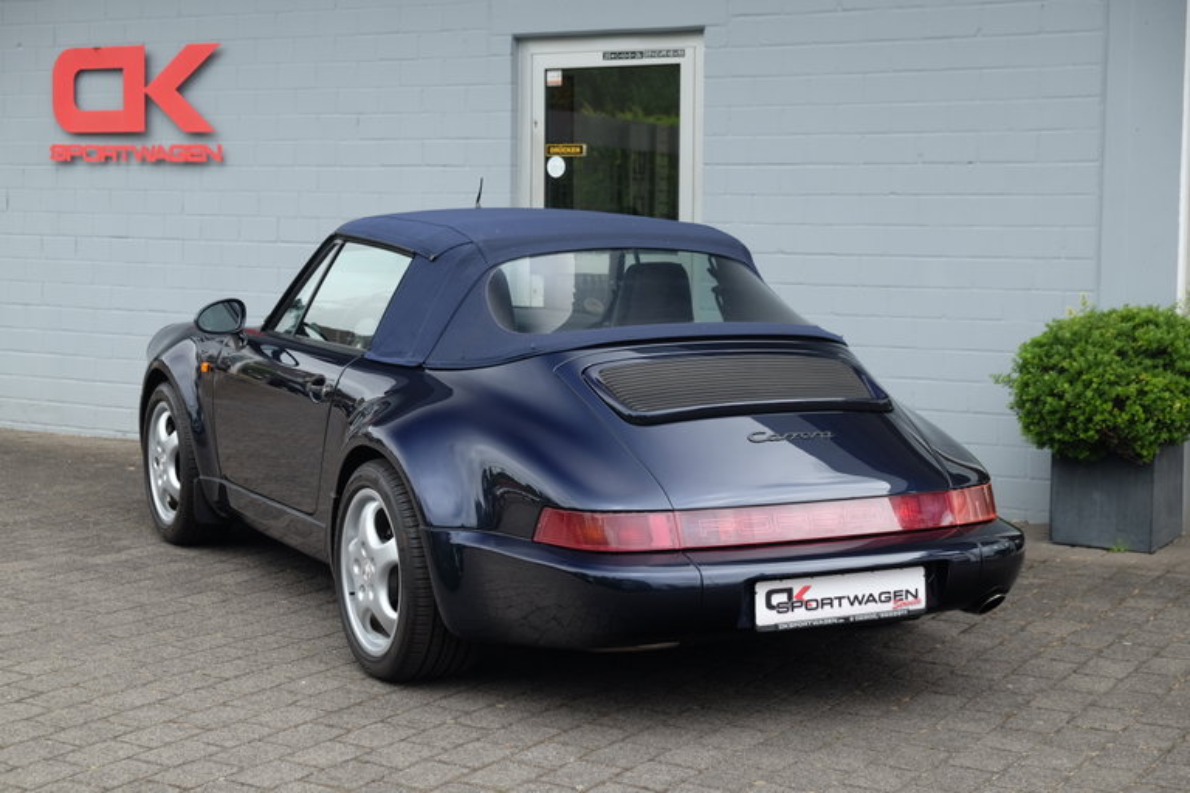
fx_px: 1950
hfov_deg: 33.9
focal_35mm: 59
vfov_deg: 23.0
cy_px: 396
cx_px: 595
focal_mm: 39
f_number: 4.5
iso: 200
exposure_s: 1/140
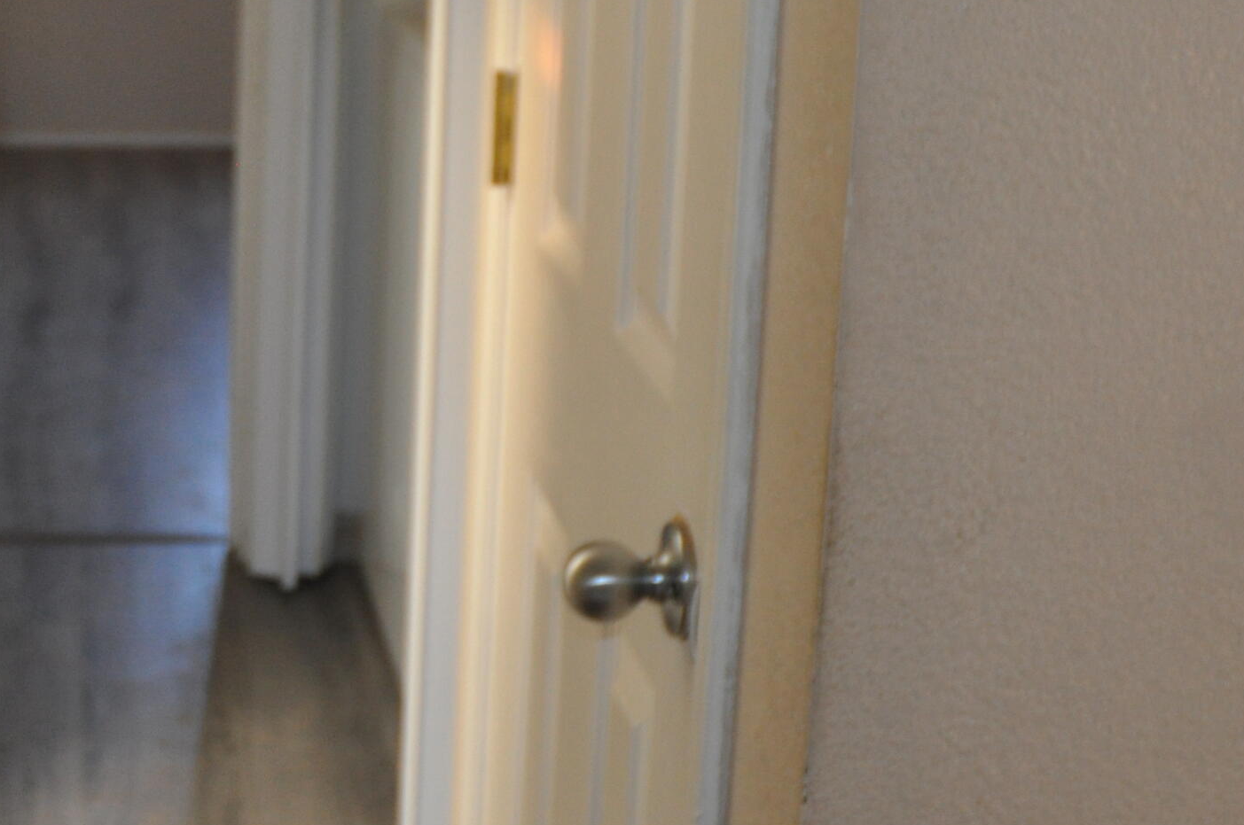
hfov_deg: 25.8
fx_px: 2657
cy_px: -16
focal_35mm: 77
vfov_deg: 17.2
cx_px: 204
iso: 800
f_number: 3.8
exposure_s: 1/60
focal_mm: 24
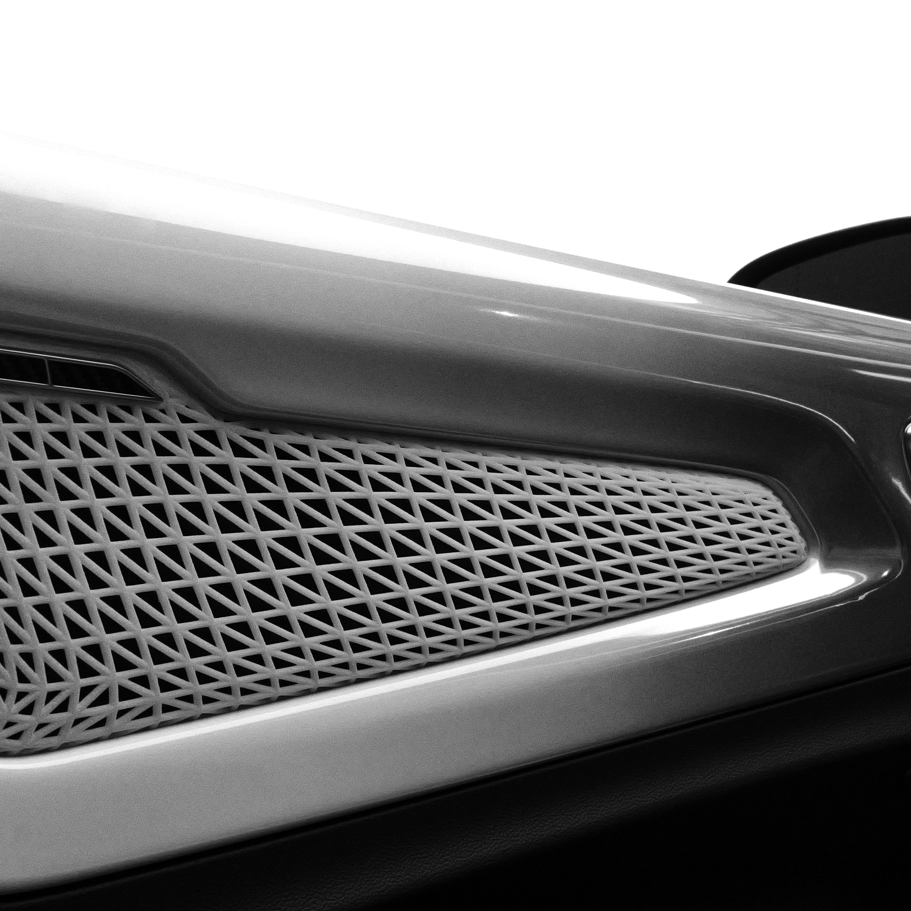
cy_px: 525
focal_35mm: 62
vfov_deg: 27.7
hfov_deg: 27.7
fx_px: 1846
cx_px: 482
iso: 6400
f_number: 14
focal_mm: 35
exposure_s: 1/80
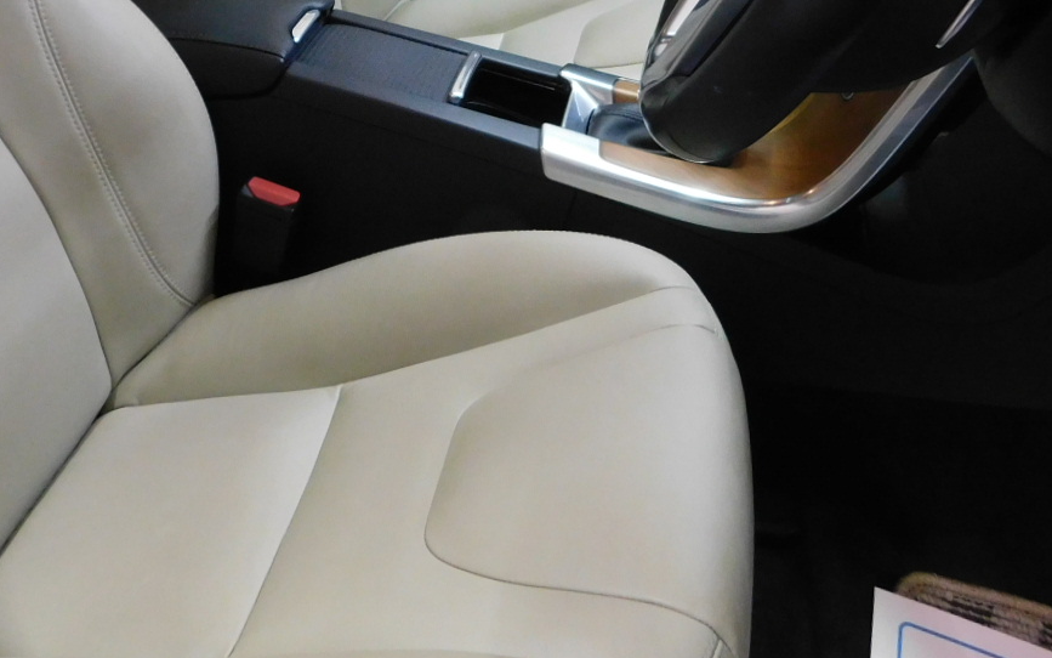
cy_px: 78
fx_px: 1290
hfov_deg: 43.9
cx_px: 383
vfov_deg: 27.6
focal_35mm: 45
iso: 400
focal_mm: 4
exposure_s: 1/20
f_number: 3
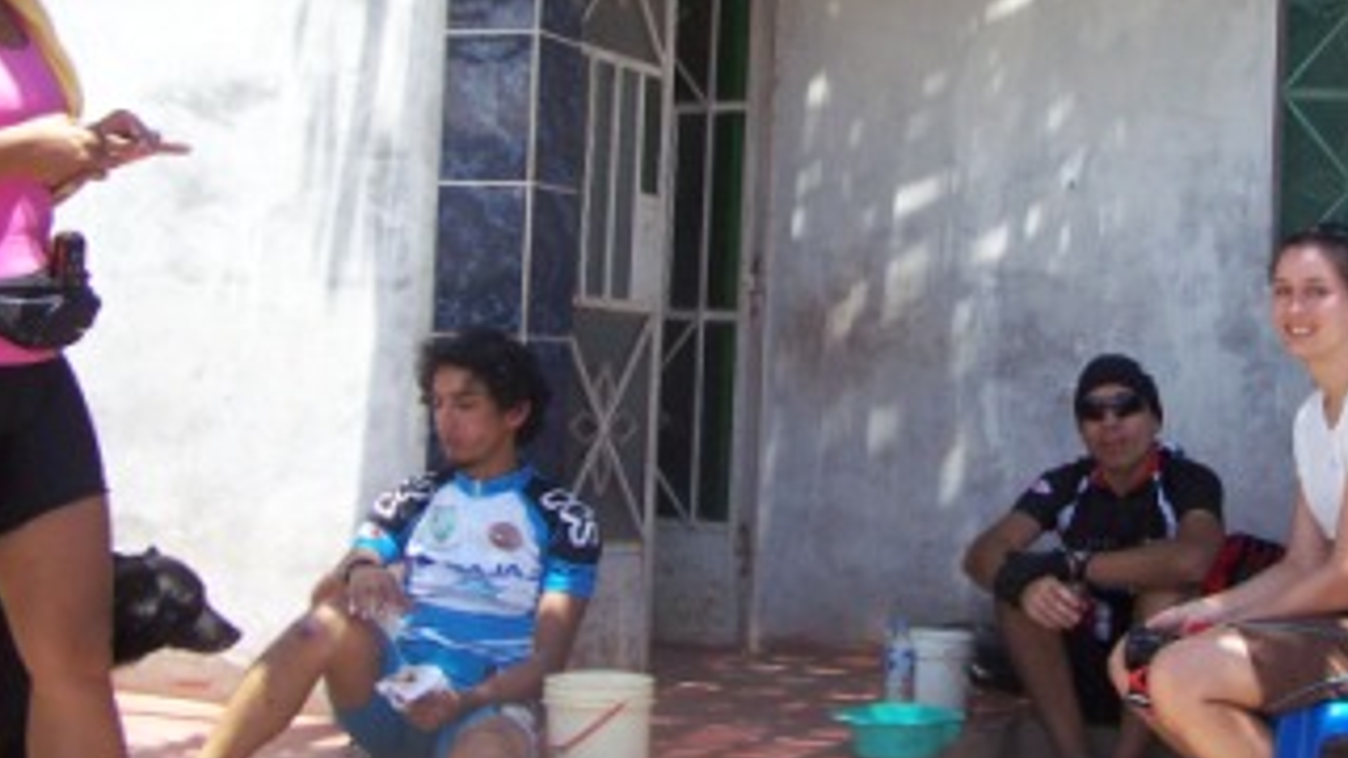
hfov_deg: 35.6
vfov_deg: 20.6
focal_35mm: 58
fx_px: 2073
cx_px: 910
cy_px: 227
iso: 160
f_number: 2.8
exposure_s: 1/1000
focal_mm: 6.3
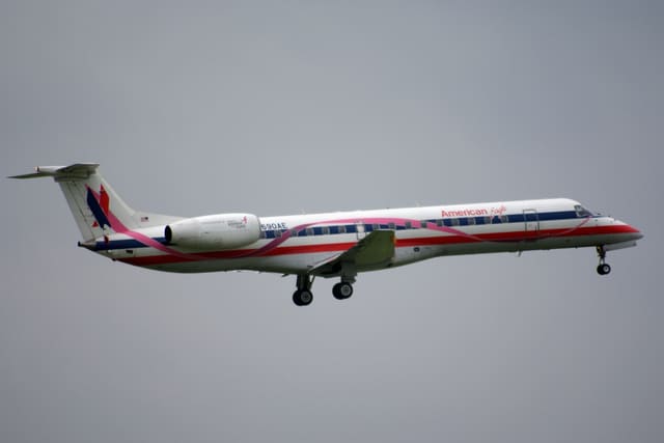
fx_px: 8301
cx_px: 332
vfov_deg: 3.1
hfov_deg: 4.6
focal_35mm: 450
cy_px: 222
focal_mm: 300
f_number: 5.6
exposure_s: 1/500
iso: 125
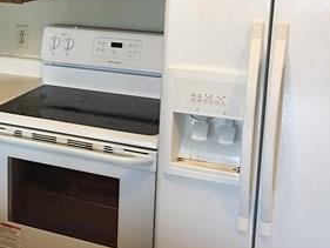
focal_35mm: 66
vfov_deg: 22.2
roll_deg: +0.5
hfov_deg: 28.0
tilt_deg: -13.3
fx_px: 629
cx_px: 19
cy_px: 78
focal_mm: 4.15
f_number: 2.2
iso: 80
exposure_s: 1/15
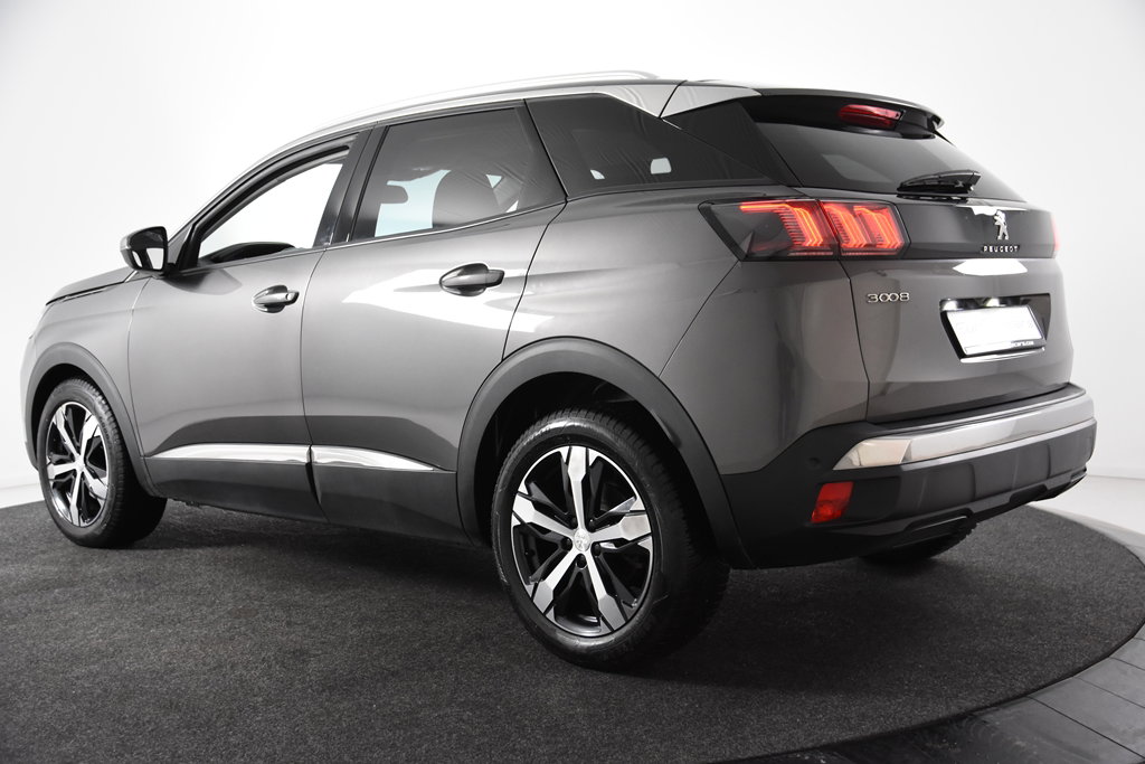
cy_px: 382
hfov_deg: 46.4
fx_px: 1336
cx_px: 572
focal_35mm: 42
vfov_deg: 31.9
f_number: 4
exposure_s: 1/60
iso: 1600
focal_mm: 28
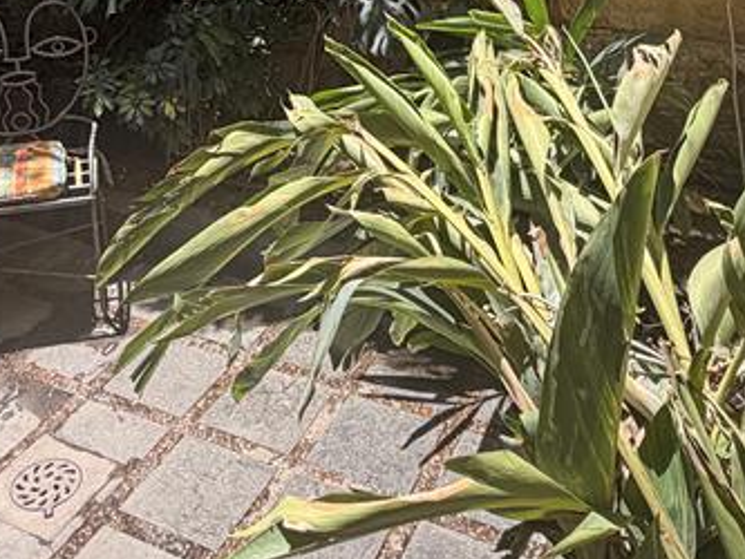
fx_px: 926
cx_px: 324
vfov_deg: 30.0
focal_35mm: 43
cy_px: -65
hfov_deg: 43.7
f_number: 2.2
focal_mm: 2.22
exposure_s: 1/574
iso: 40
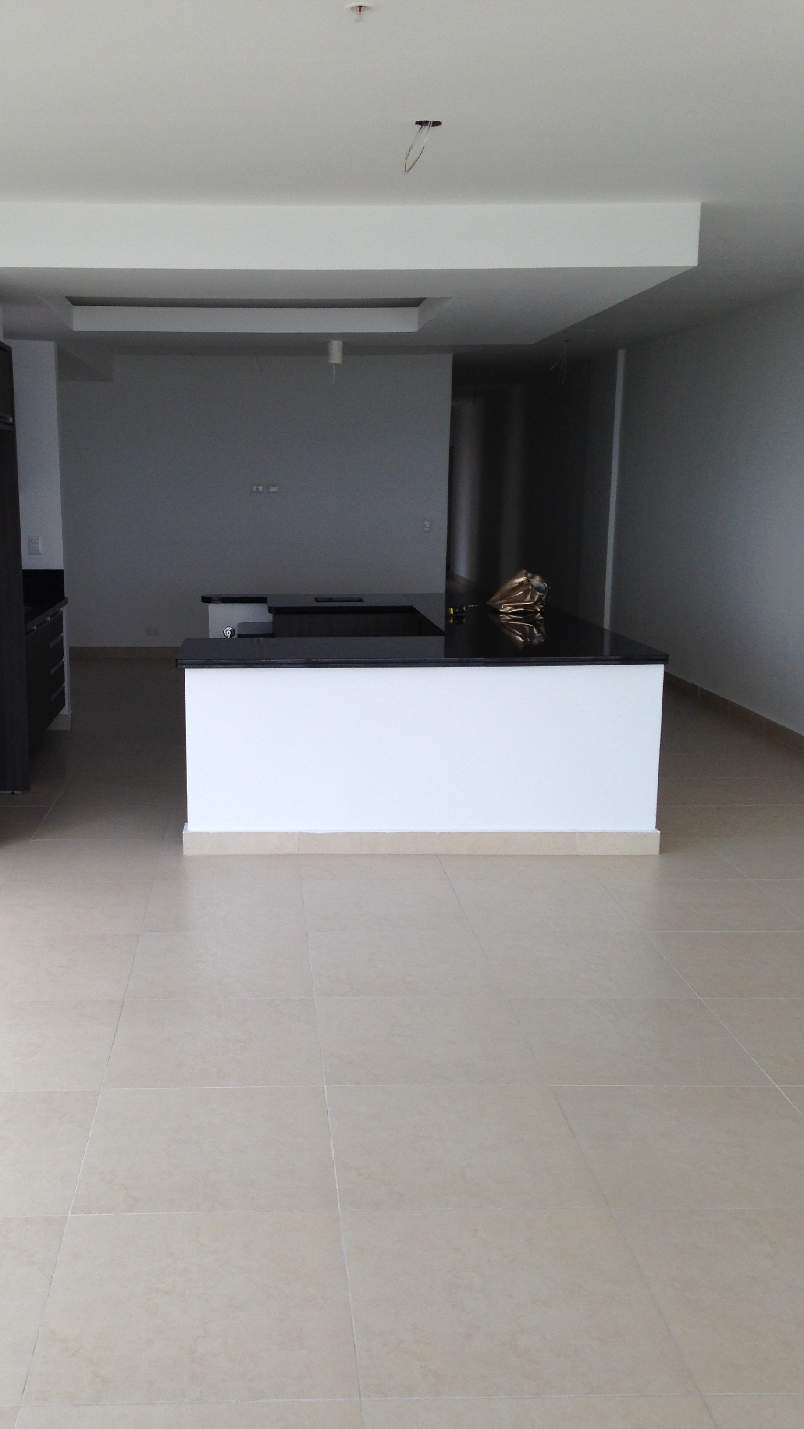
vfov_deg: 55.3
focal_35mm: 36
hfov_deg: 32.6
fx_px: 1364
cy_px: 714
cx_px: 275
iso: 50
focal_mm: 4.13
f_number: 2.4
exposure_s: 1/276
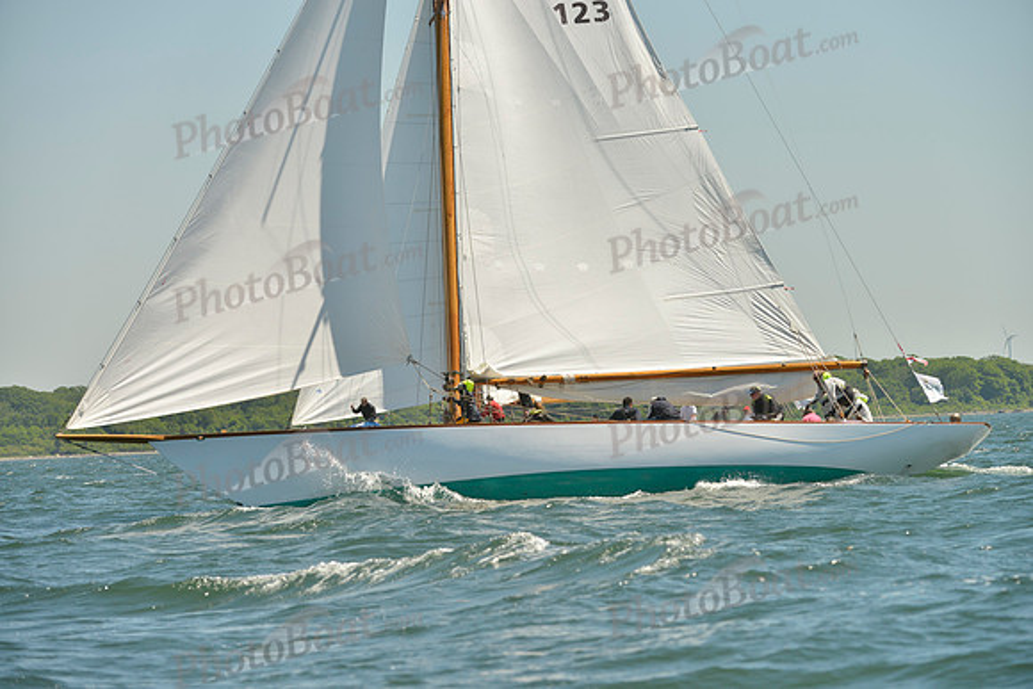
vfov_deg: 6.9
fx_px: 5740
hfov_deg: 10.3
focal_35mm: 200
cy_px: 344
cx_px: 516
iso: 200
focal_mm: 200
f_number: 5.6
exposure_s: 1/800
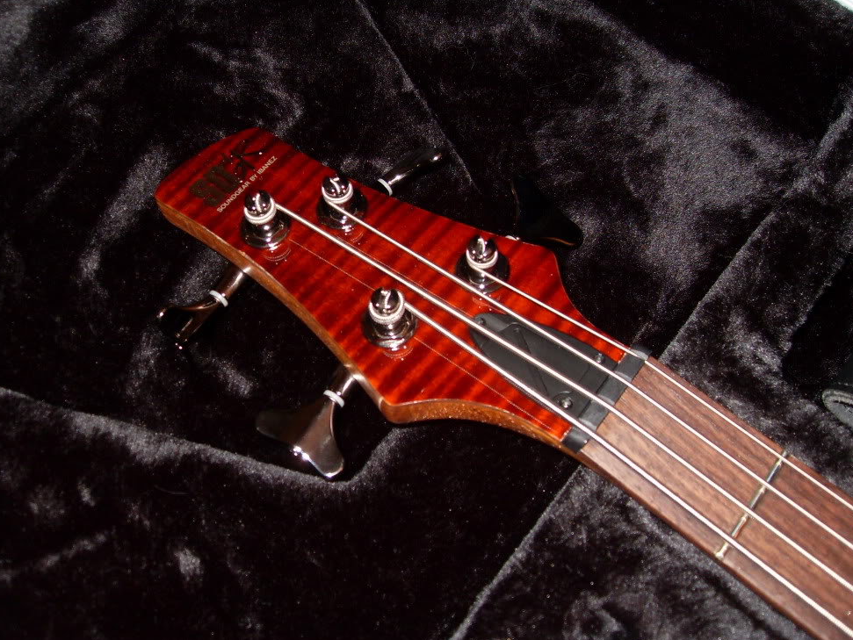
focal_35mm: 39
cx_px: 414
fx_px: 961
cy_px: 307
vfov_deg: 36.8
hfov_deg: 47.8
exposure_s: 1/45
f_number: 2.8
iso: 100
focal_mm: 6.3
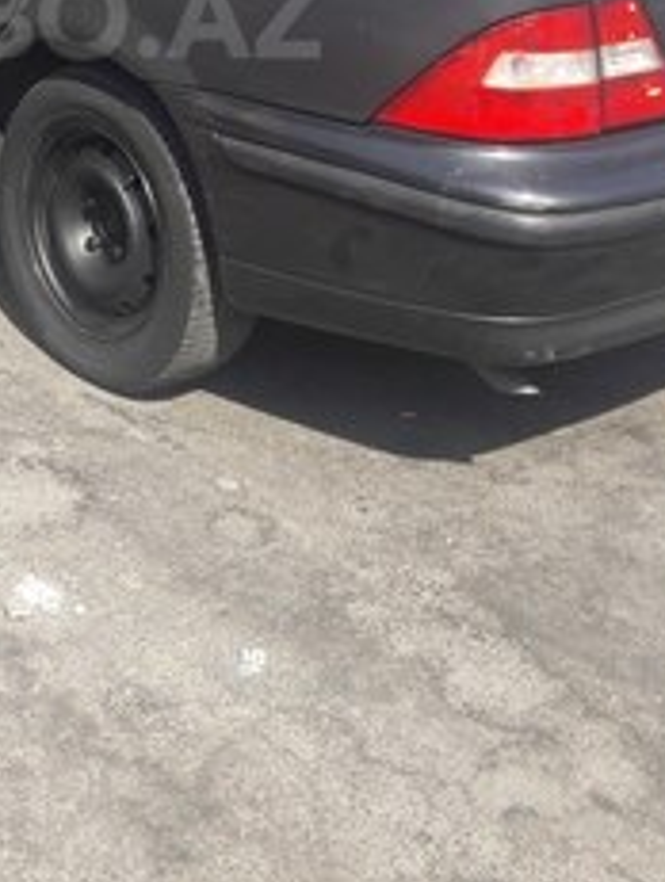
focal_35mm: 60
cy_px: 15
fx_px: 1533
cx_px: 27
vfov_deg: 30.1
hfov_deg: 23.6
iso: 40
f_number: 1.9
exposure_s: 1/742
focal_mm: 3.7
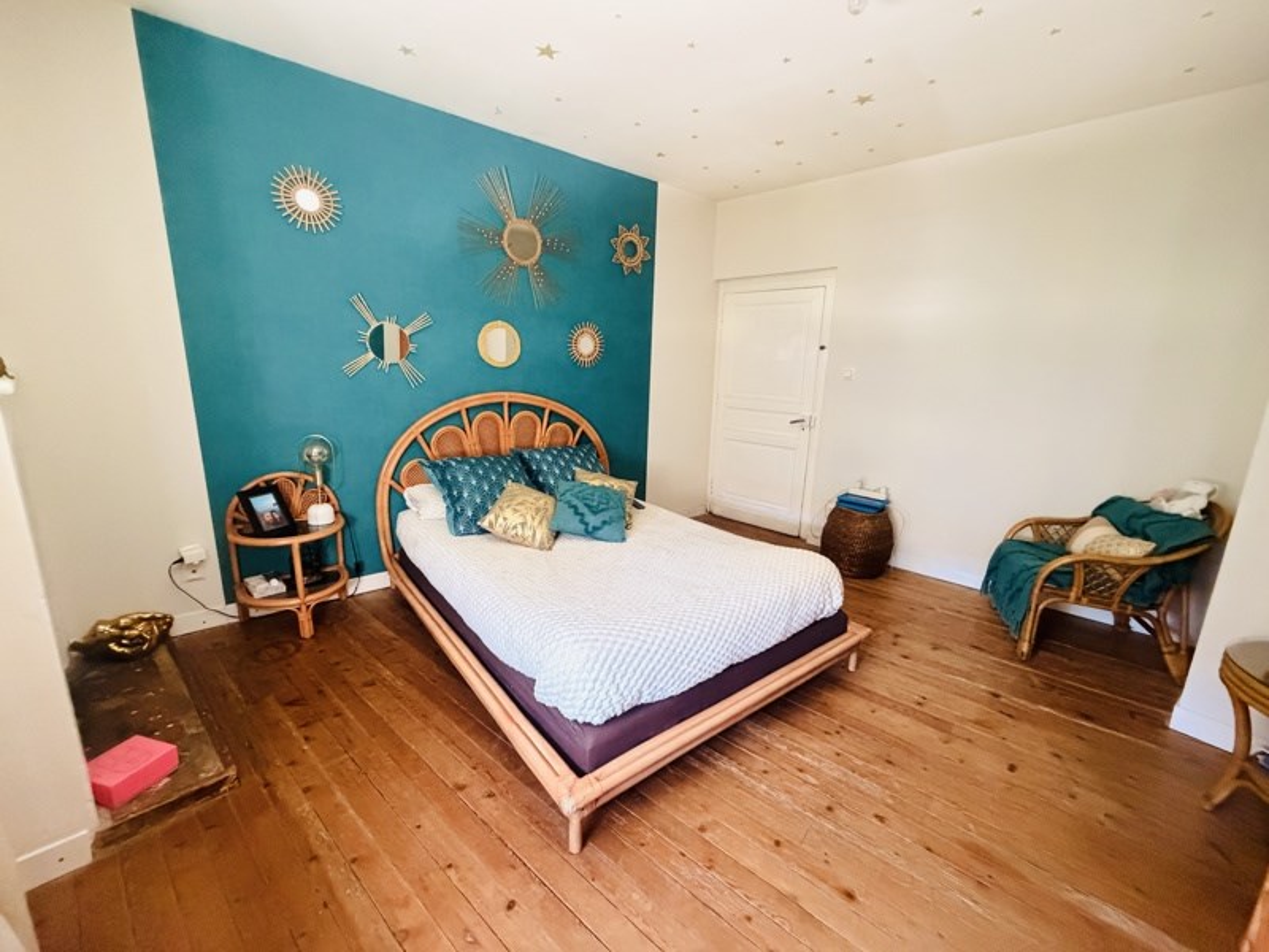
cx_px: 634
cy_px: 476
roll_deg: -0.6
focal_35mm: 14
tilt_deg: -12.9
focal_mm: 2.22
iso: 800
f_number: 2.2
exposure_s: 1/60
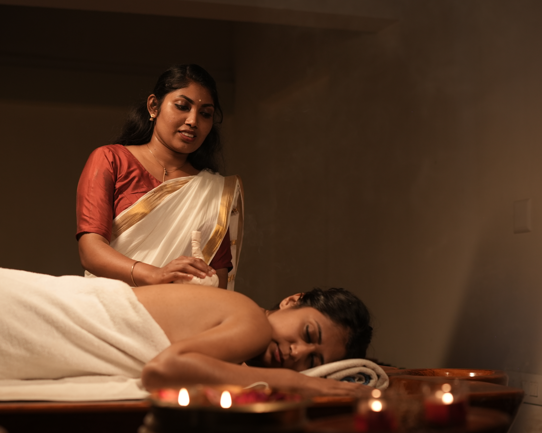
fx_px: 946
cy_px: 216
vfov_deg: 25.8
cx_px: 260
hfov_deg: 32.0
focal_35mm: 59
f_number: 1.8
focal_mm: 35
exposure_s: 1/100
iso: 250
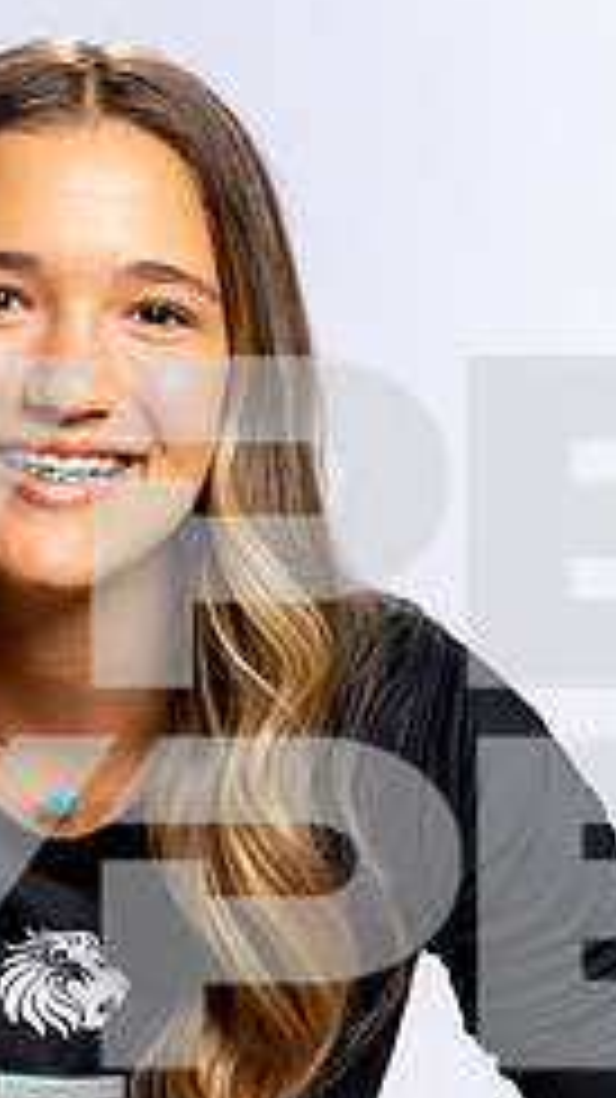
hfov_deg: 8.3
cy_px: 904
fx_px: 4245
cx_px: 0
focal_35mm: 146
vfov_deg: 14.6
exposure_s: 1/250
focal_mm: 50
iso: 160
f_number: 8
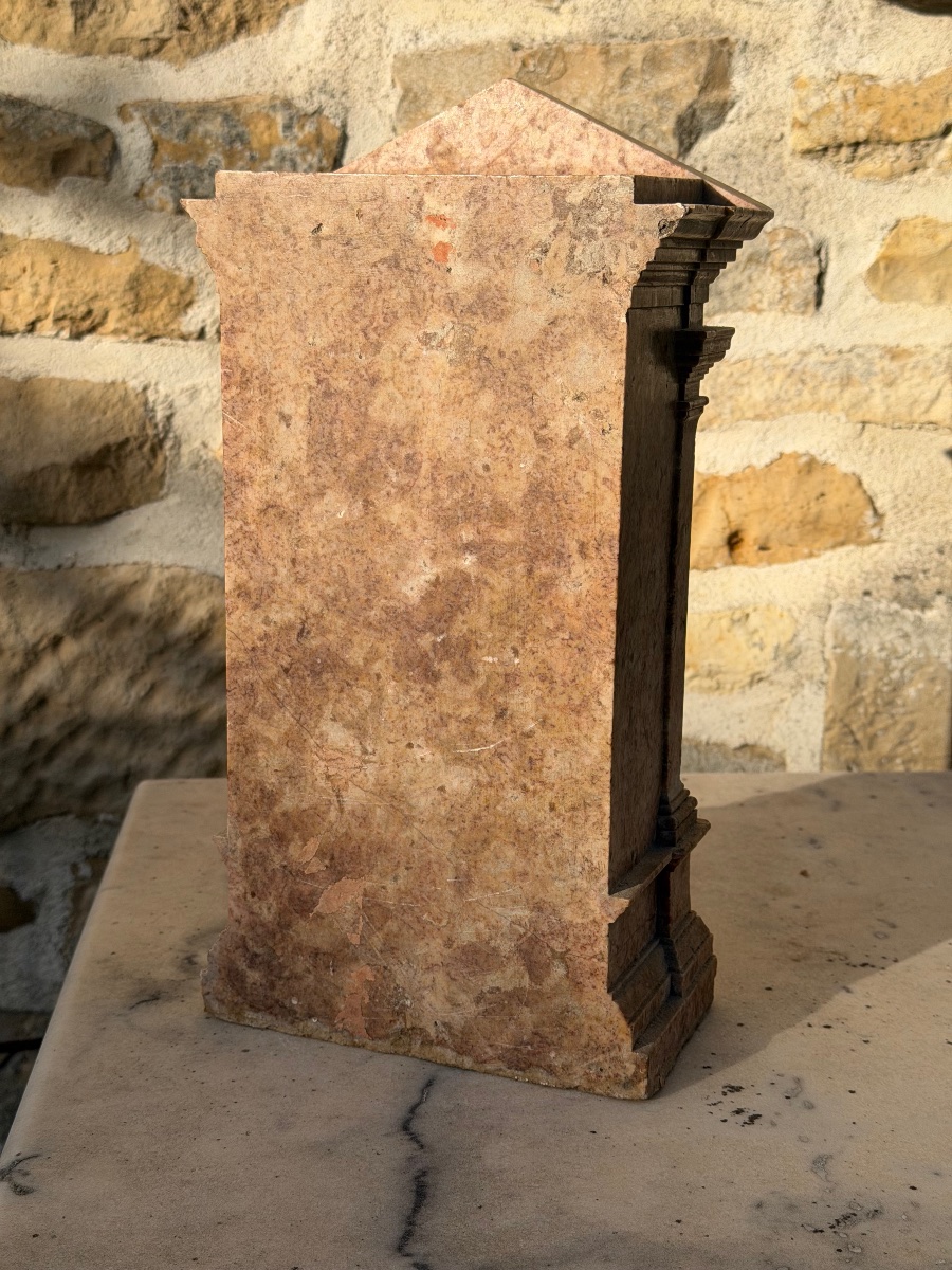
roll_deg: -1.0
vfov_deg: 39.7
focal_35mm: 48
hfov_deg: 30.3
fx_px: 1760
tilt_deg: -10.8
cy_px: 635
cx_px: 476
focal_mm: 6.76
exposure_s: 1/6024
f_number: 1.78
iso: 64
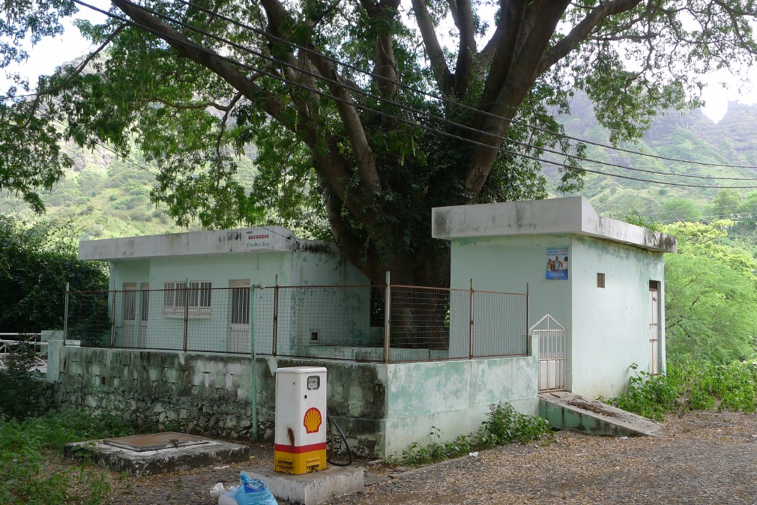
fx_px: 799
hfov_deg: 50.7
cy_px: 228
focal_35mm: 38
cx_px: 376
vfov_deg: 35.0
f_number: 2.8
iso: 80
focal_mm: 6.8
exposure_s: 1/160
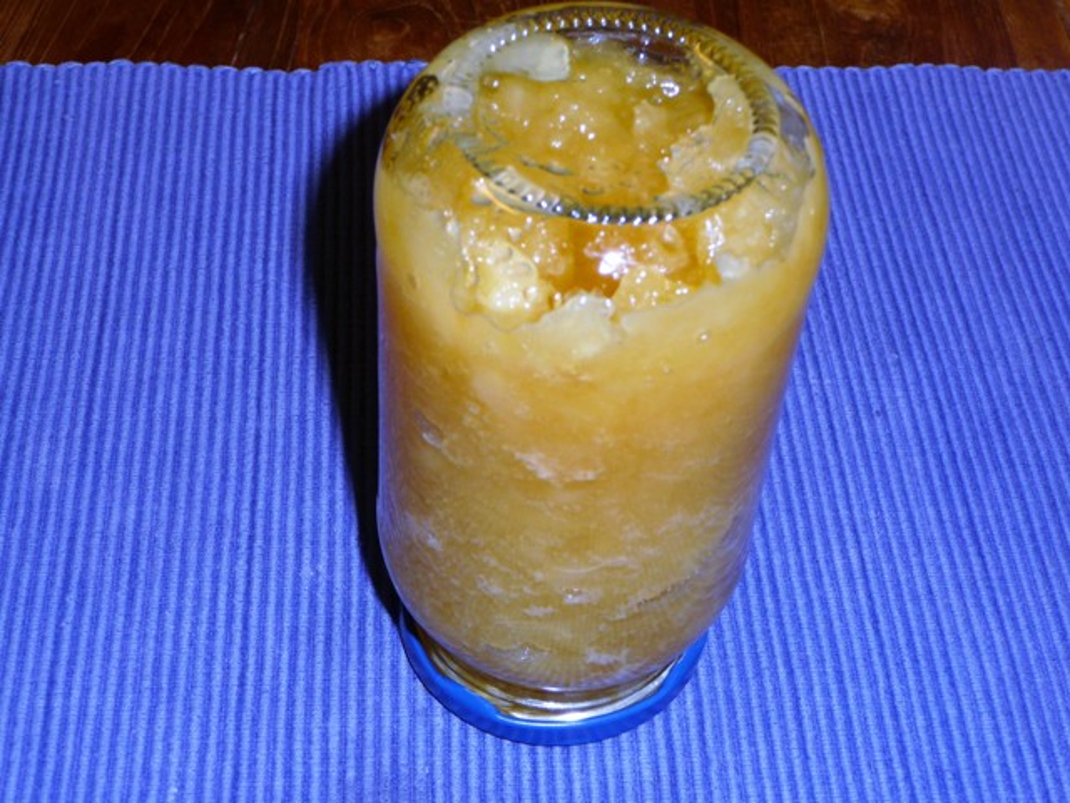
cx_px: 535
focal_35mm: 58
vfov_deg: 25.2
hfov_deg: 33.2
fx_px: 1793
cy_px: 402
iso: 100
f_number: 4.4
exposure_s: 1/30
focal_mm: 9.8
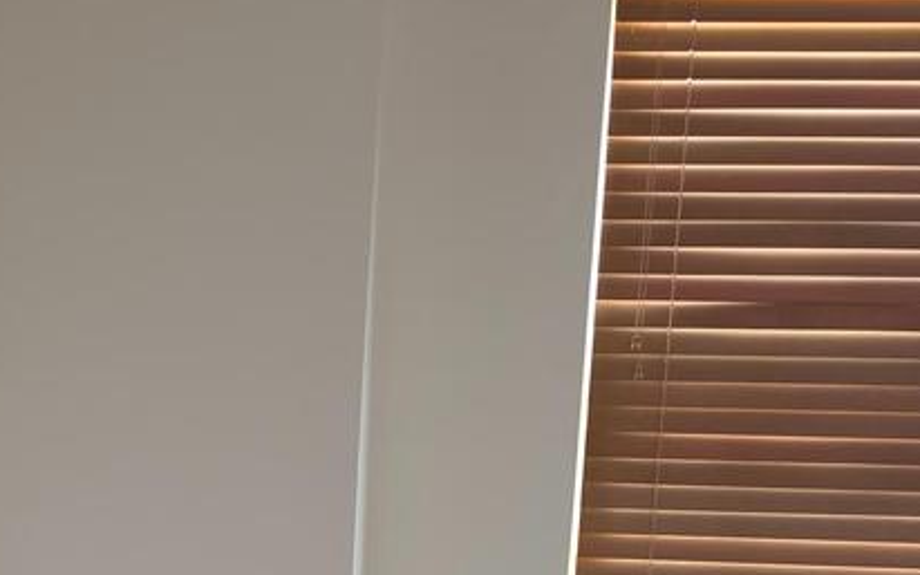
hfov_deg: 31.4
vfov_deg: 19.0
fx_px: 1605
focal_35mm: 64
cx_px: 231
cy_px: 729
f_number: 1.4
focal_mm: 6.5
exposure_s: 1/120
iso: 200
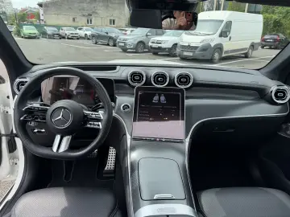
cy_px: 108
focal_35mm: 24
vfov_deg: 56.8
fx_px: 201
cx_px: 145
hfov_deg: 71.6
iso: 80
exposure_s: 1/1192
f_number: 1.78
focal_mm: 6.76
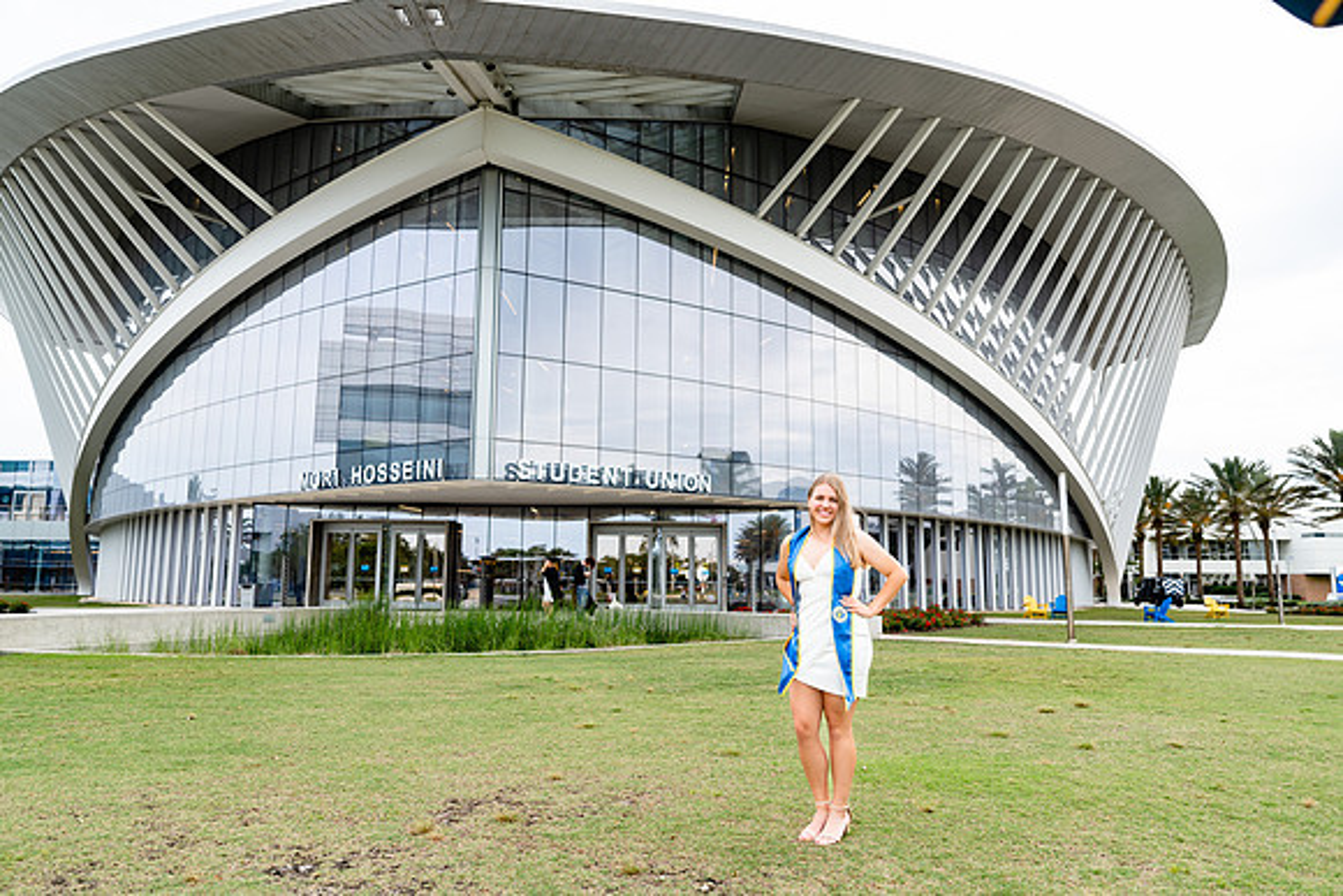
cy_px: 448
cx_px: 672
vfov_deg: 49.6
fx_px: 970
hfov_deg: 69.4
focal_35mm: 26
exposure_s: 1/200
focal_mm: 26
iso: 50
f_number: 2.8
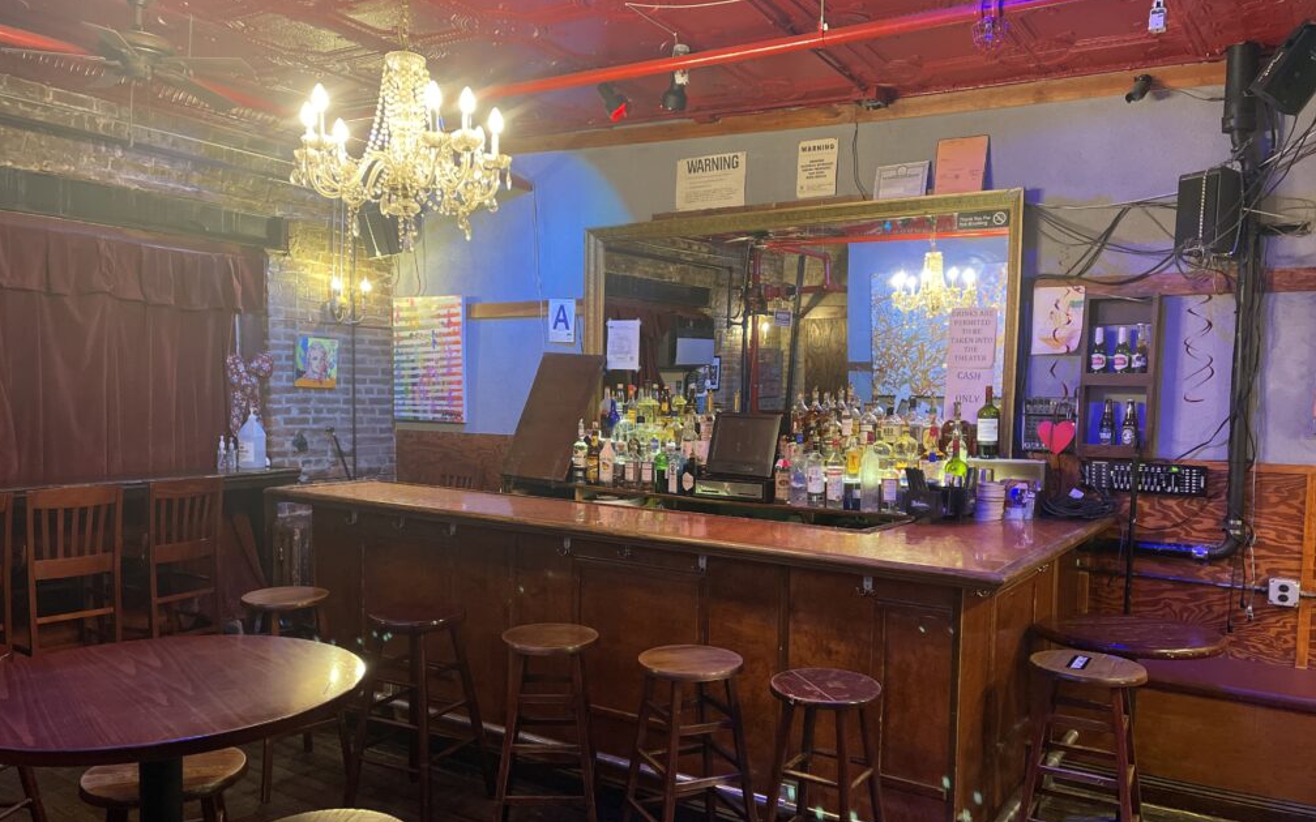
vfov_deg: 44.5
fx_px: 1004
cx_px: 649
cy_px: 451
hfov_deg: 66.5
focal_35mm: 28
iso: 500
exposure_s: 1/40
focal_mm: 5.1
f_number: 1.6
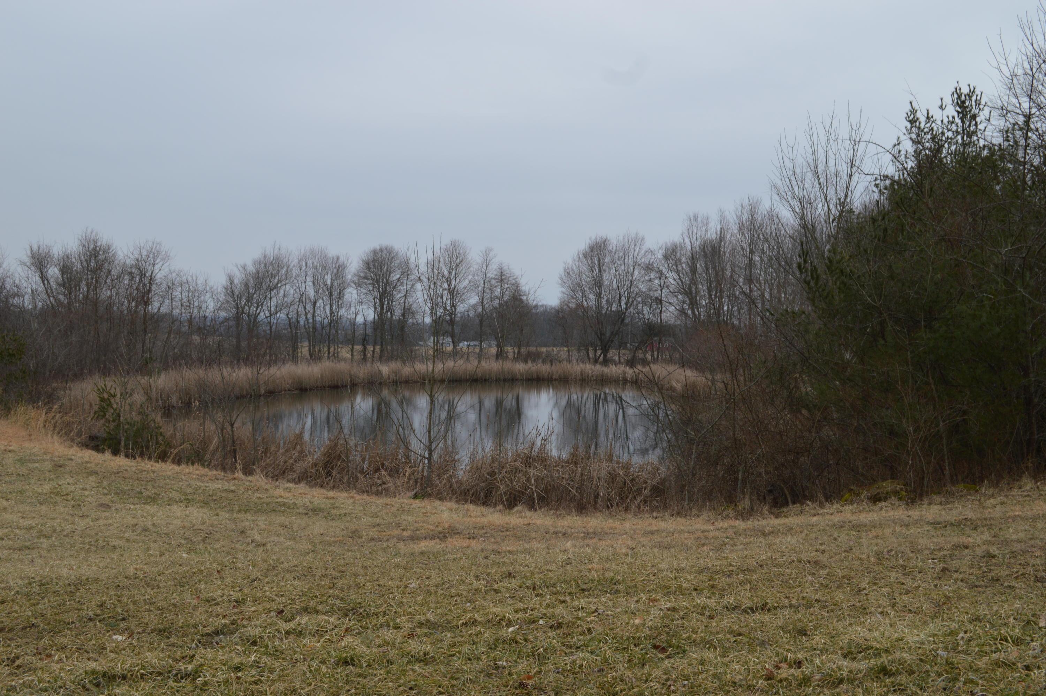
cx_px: 523
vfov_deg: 34.1
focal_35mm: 39
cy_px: 348
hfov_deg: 49.6
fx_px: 1132
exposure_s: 1/200
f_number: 7.1
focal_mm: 26
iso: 100
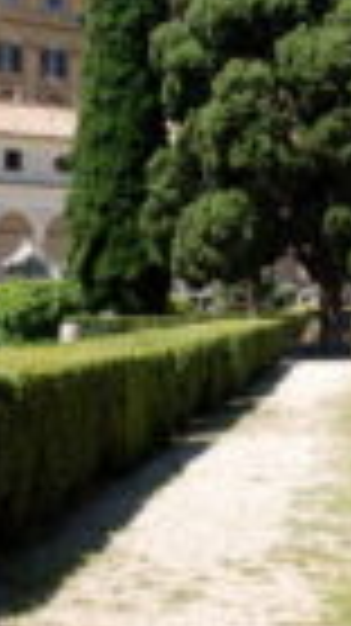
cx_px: 342
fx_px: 1691
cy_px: 236
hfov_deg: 11.7
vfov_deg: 20.9
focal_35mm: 102
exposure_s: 1/200
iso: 100
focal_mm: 18
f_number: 7.1
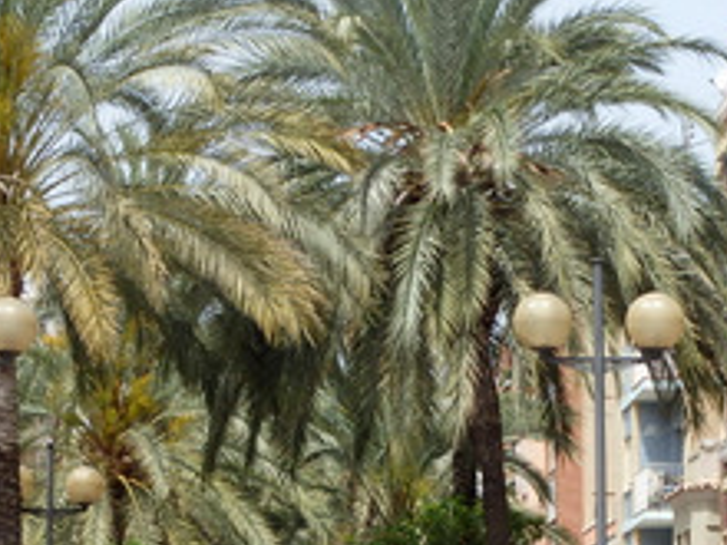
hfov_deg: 15.5
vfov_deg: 11.6
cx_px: 360
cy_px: 530
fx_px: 2667
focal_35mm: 127
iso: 125
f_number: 5.1
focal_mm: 10
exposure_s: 1/400
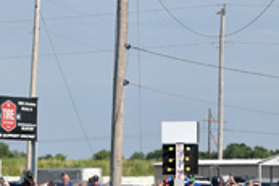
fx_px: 2346
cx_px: 161
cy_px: 190
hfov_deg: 6.8
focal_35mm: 303
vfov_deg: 4.5
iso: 160
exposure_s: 1/1250
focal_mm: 70
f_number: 5.6
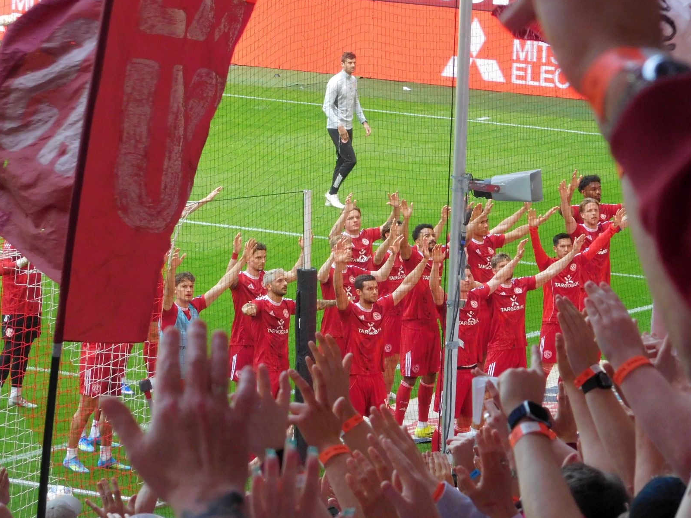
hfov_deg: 7.9
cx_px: 375
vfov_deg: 5.9
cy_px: 263
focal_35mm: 250
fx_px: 4990
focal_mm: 35.7
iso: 400
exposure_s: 1/200
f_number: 5.4
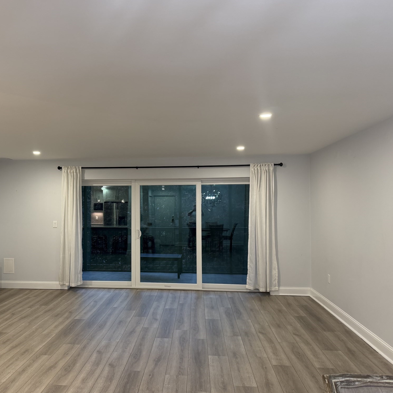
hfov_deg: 55.0
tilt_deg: +0.5
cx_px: 148
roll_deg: +0.1
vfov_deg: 55.6
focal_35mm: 29
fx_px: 372
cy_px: 199
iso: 160
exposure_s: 1/60
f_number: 1.78
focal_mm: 6.76
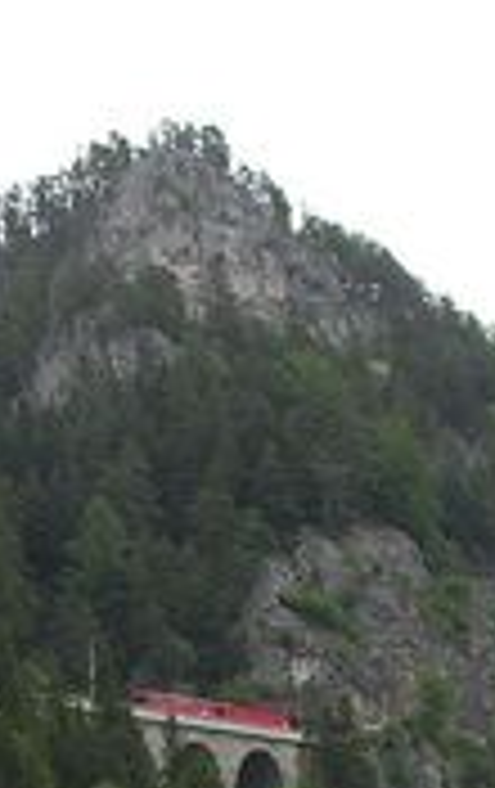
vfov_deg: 13.6
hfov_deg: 9.0
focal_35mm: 147
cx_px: 270
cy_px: 1076
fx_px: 3160
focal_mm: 5.8
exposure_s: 1/455
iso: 100
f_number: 2.8
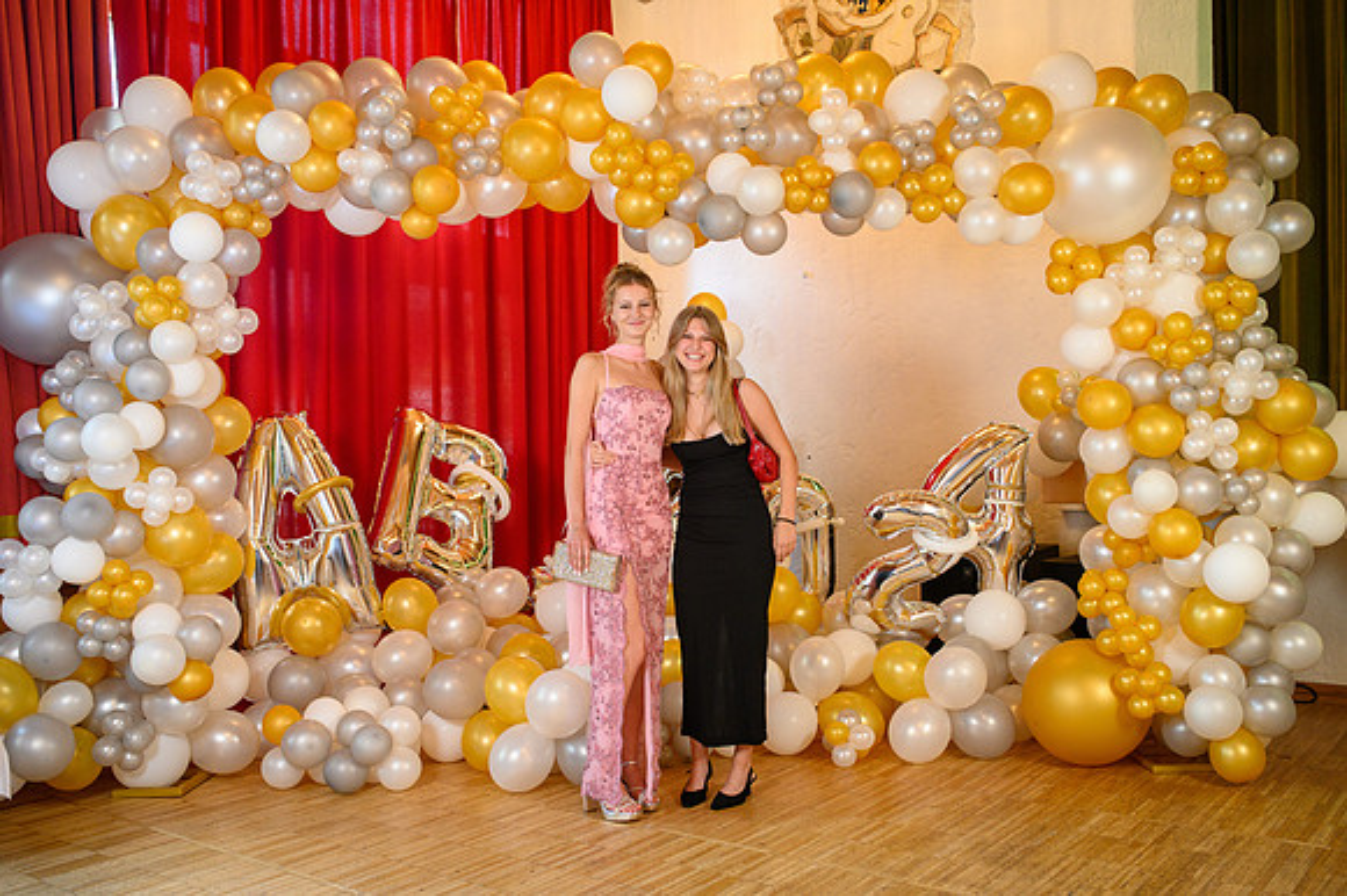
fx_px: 1309
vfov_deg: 37.8
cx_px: 674
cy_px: 448
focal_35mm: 35
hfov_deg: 54.5
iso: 1250
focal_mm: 35
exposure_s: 1/100
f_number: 3.5
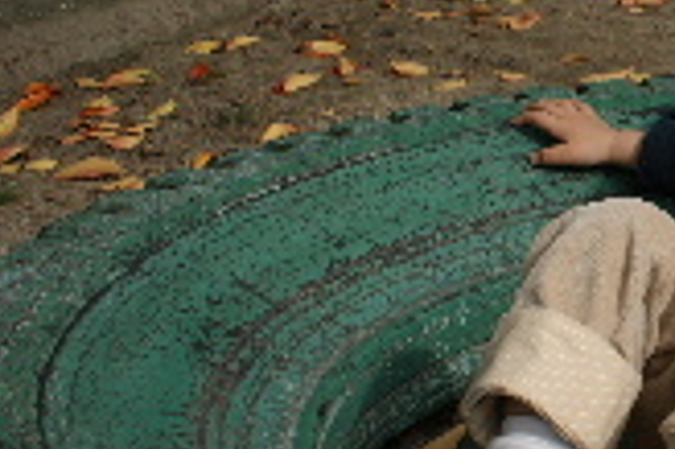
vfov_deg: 16.2
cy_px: 130
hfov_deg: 21.4
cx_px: 932
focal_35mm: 84
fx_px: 1573
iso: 100
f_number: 10
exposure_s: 1/125
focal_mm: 20
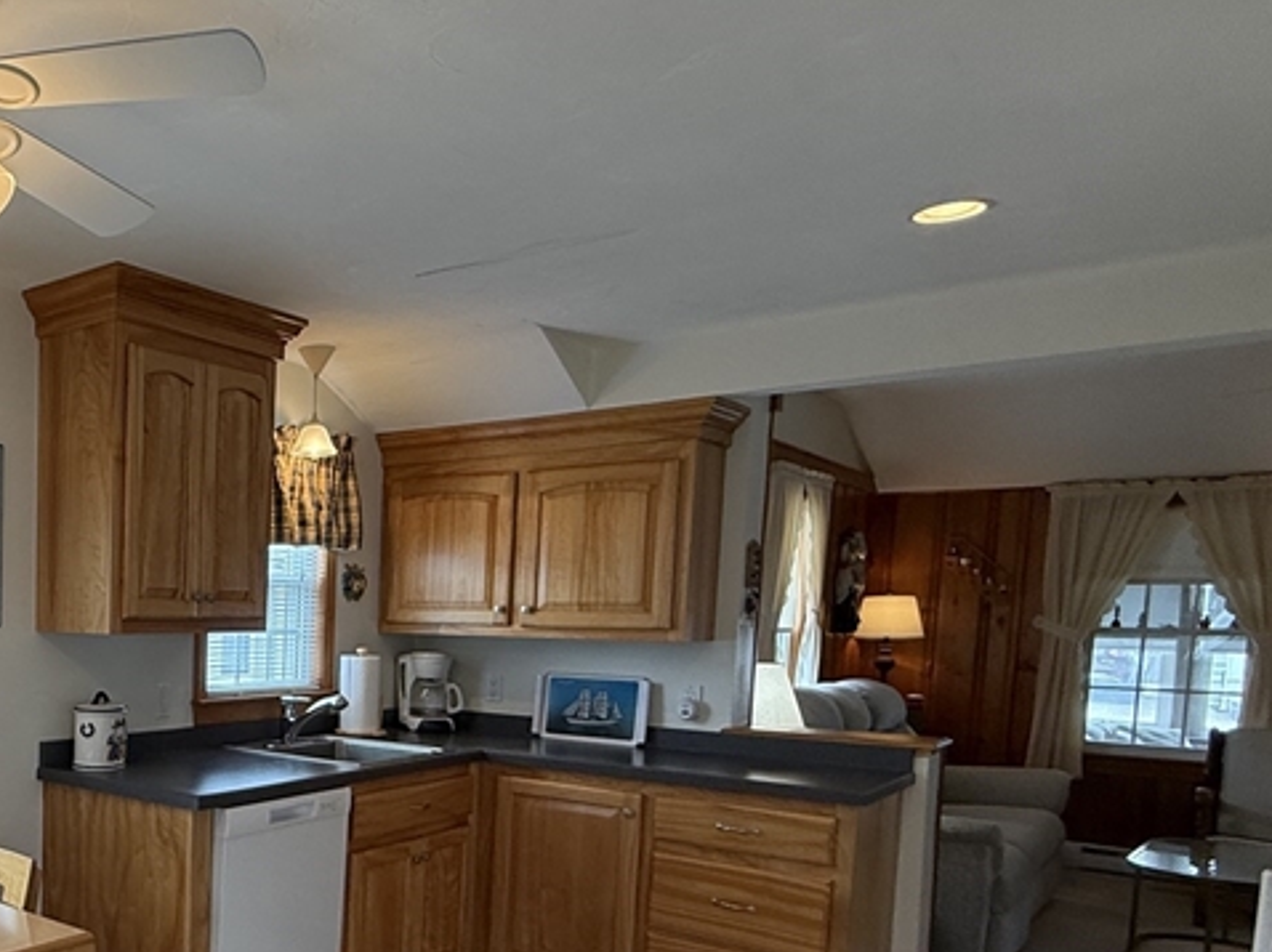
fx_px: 1102
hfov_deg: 50.2
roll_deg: -0.8
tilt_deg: -4.0
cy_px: 691
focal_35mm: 30
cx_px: 37
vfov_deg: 45.4
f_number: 2.2
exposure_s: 1/120
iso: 80
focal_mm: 2.22
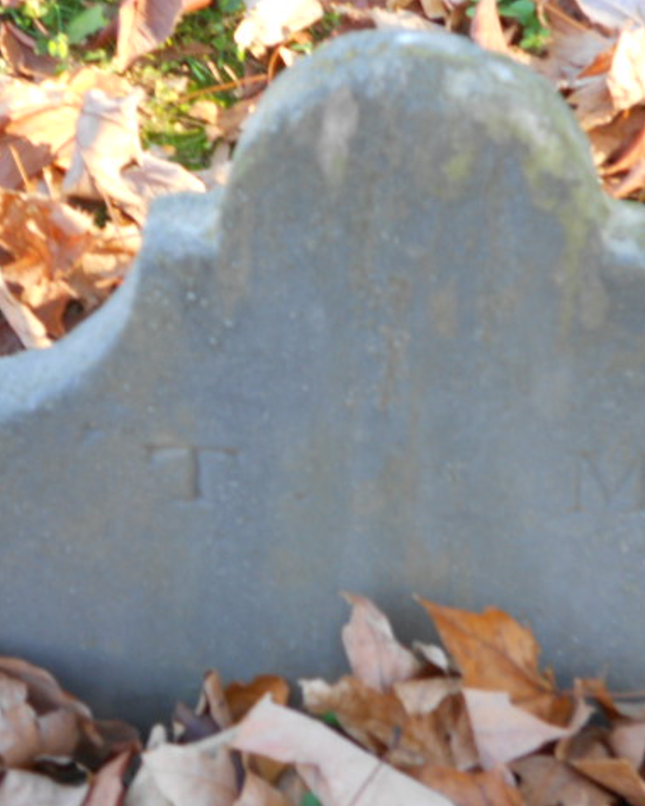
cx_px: 423
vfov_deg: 19.2
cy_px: 406
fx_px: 2386
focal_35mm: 100
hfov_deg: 15.4
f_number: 5.8
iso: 80
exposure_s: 1/13
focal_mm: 13.5
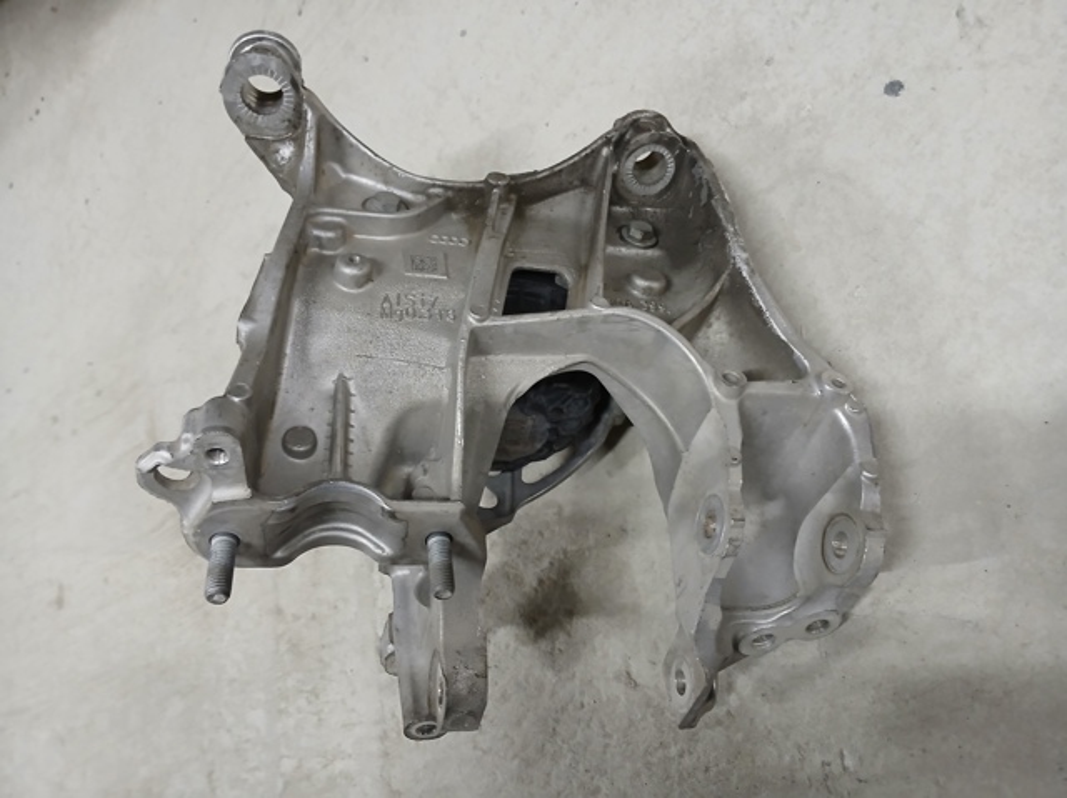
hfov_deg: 67.3
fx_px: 801
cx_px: 534
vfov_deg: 53.0
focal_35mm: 26
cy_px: 399
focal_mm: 3.98
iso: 320
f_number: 1.8
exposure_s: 1/25
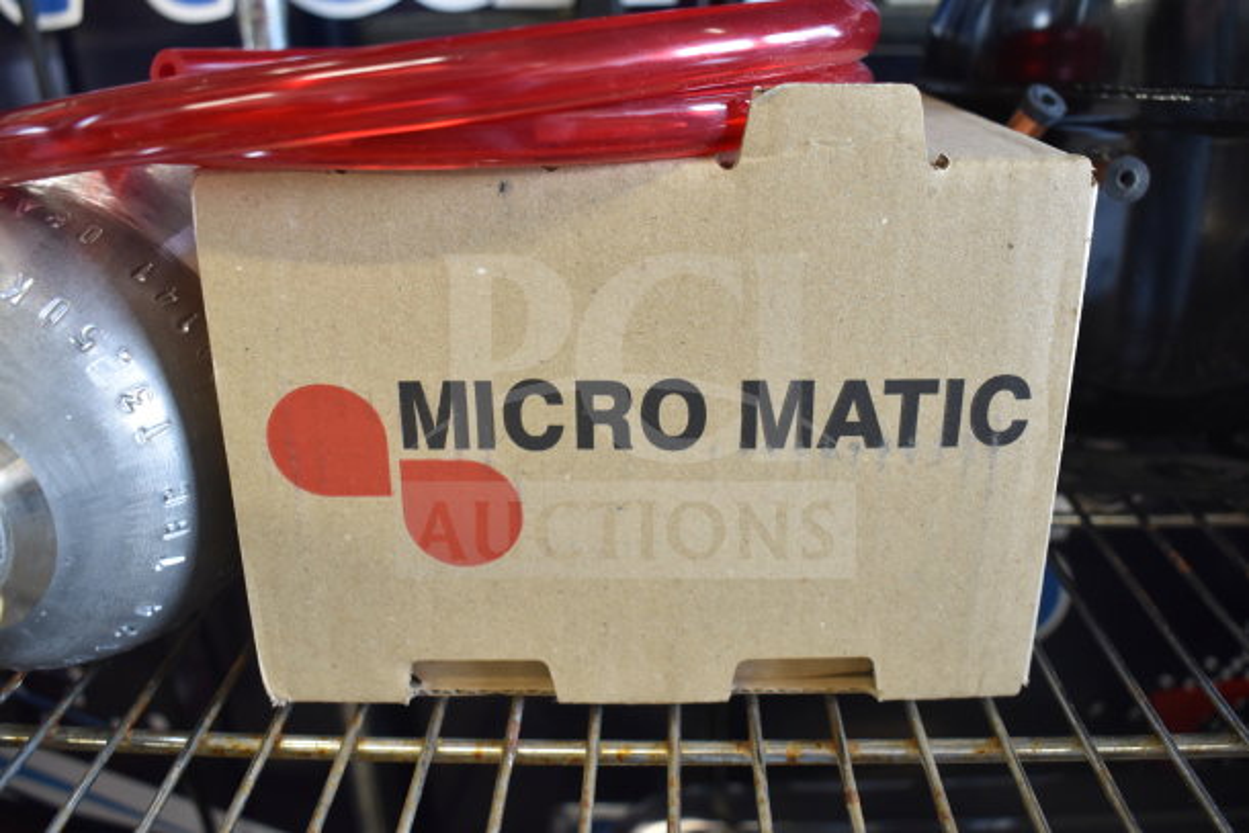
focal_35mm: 33
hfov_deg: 57.2
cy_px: 416
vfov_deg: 40.0
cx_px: 624
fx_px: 1145
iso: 640
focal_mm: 22
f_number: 3.8
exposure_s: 1/30
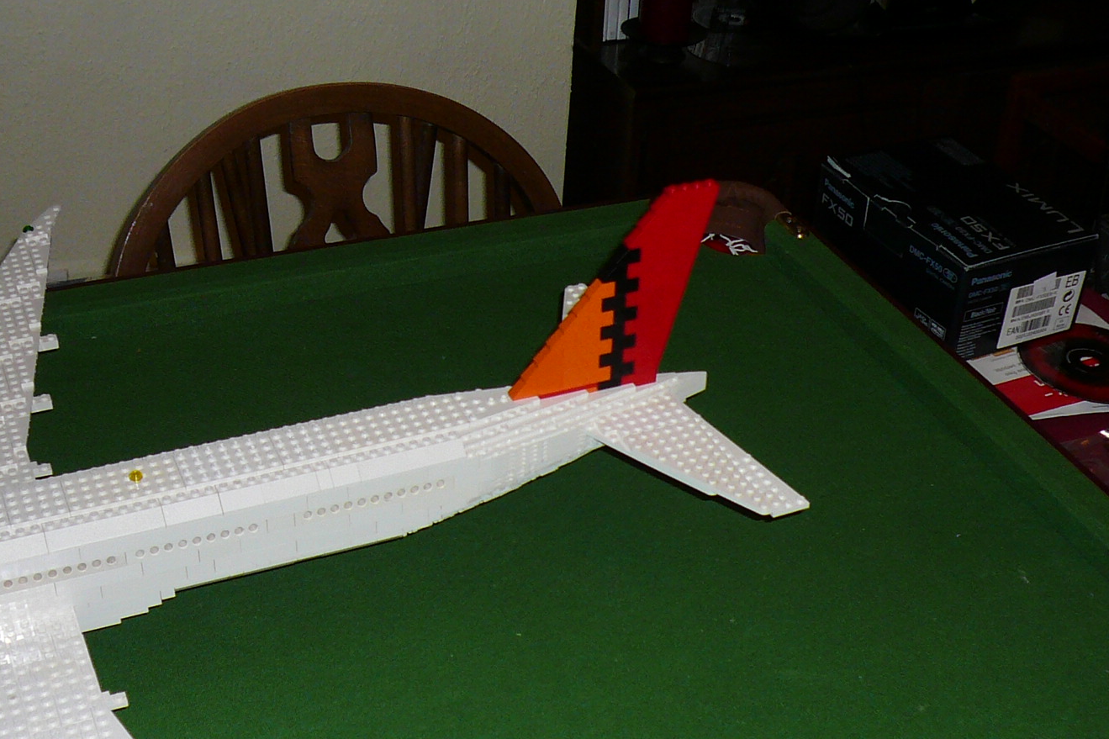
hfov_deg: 37.5
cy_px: 490
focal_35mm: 53
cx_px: 544
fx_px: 1632
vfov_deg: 25.4
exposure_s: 1/30
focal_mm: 4.6
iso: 100
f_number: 2.8
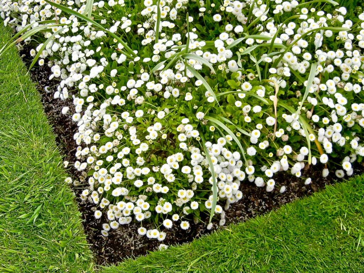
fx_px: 473
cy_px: 136
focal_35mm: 45
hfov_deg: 42.1
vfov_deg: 32.2
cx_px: 182
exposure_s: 1/532
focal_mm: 8.1
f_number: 3.8
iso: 160
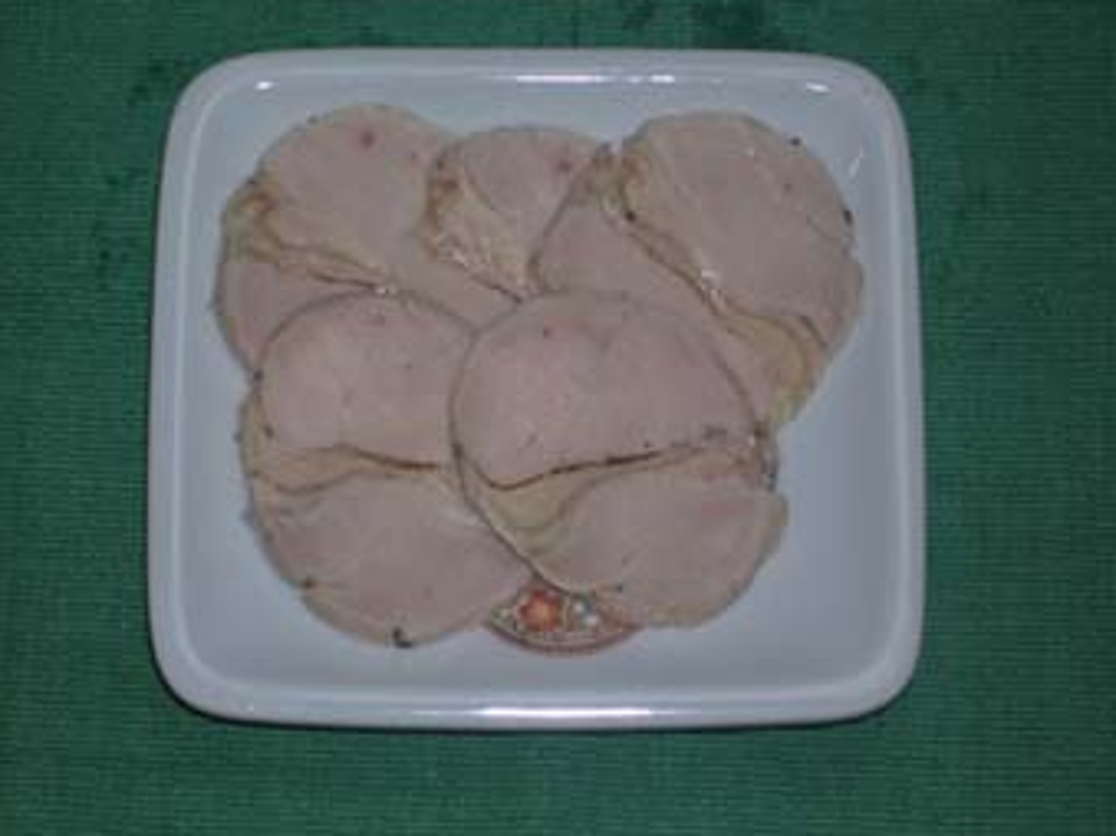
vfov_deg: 11.9
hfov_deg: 15.9
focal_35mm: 124
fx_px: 3996
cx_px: 517
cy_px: 388
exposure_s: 1/60.1
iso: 50
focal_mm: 17.4
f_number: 4.9
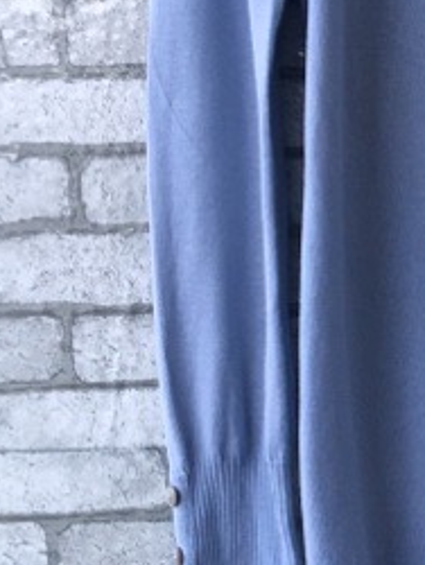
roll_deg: +1.5
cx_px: 692
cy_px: 323
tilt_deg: -4.5
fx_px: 1896
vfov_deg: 16.9
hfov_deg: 12.0
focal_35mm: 116
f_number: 2.2
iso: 25
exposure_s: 1/50
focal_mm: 4.15
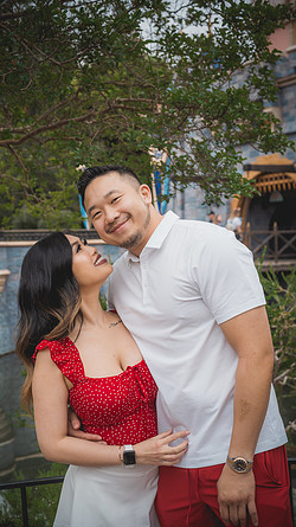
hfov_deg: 22.6
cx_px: 141
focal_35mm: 53
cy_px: 265
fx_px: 740
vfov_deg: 39.2
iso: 250
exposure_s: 1/160
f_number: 4.5
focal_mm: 50
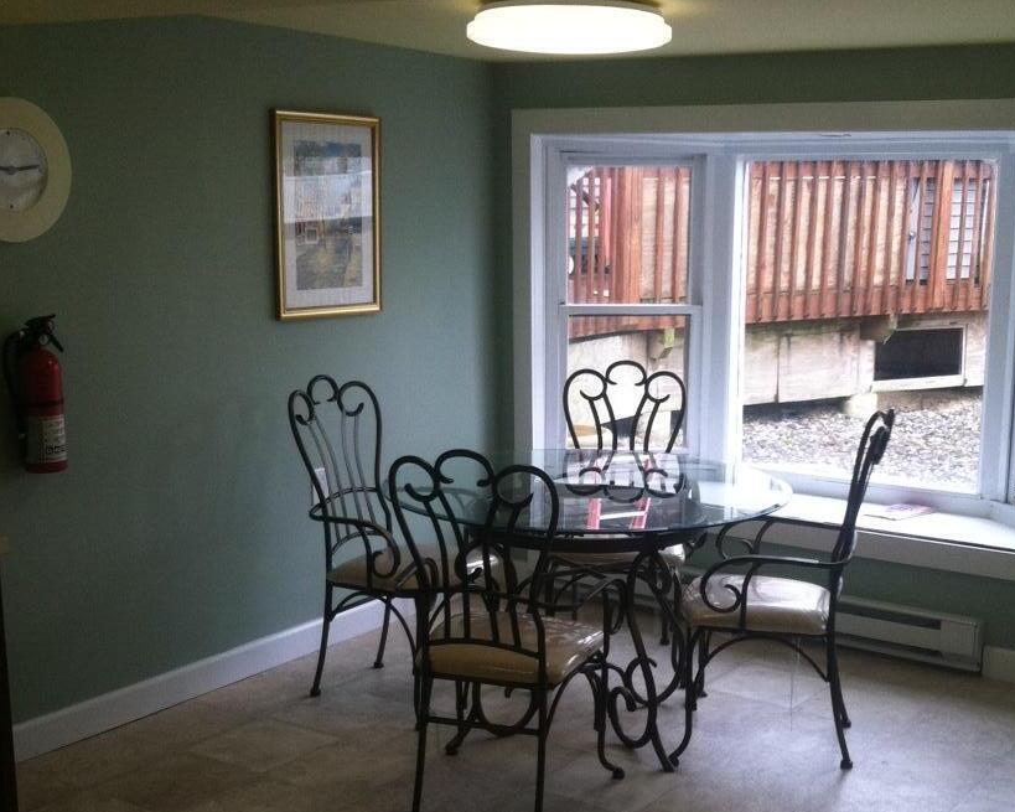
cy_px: 483
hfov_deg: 34.7
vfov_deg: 28.0
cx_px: 579
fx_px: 1622
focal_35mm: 54
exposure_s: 1/120
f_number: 2.8
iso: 100
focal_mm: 3.85
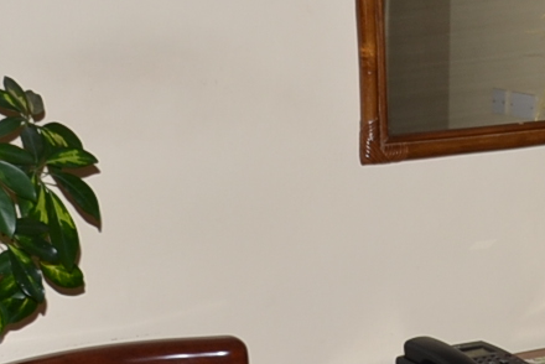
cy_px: 227
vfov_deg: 8.8
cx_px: 626
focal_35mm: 157
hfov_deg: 12.8
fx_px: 2378
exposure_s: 1/60
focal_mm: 20
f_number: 3.5
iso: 100
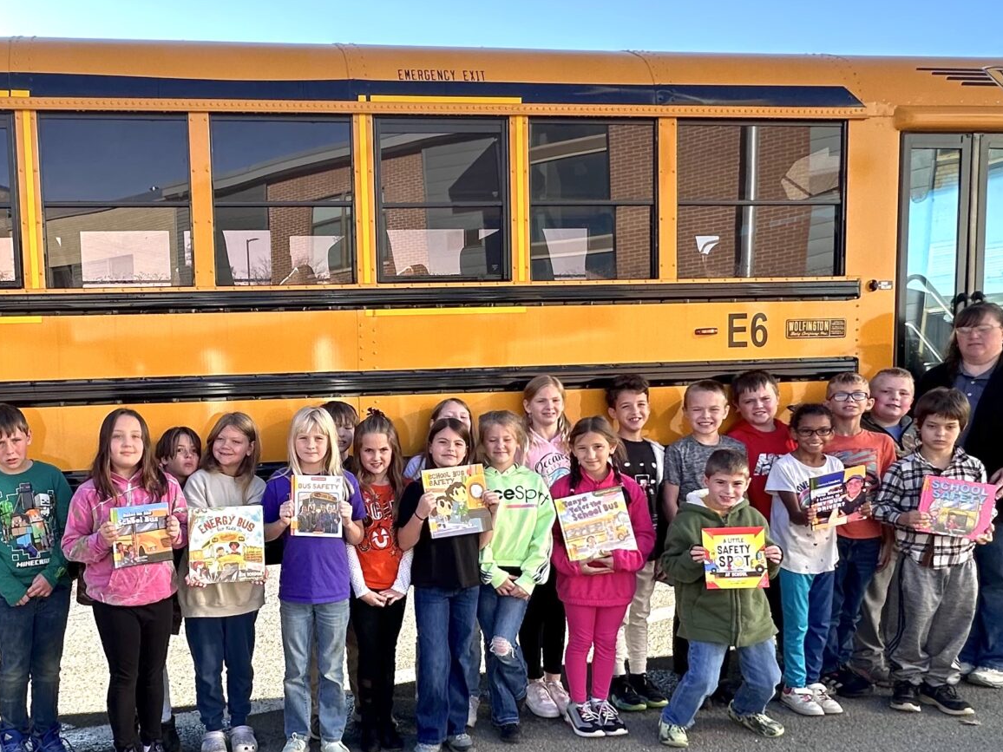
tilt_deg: -5.9
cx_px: 270
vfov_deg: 45.0
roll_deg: +2.1
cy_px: 480
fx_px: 898
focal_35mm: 31
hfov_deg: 55.9
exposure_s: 1/303
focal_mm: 2.22
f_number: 2.2
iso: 40
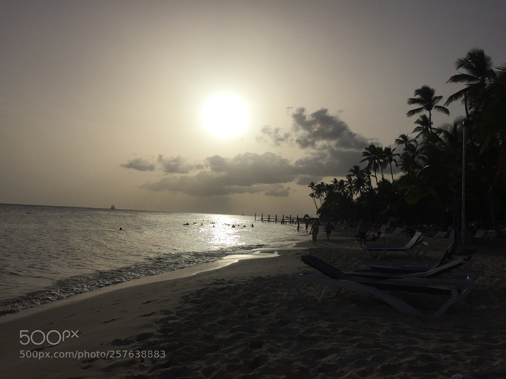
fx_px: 424
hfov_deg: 61.7
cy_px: 190
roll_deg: -3.7
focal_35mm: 29
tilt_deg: +3.0
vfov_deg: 48.2
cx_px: 253
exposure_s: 1/40000
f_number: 2.2
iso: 40
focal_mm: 4.15
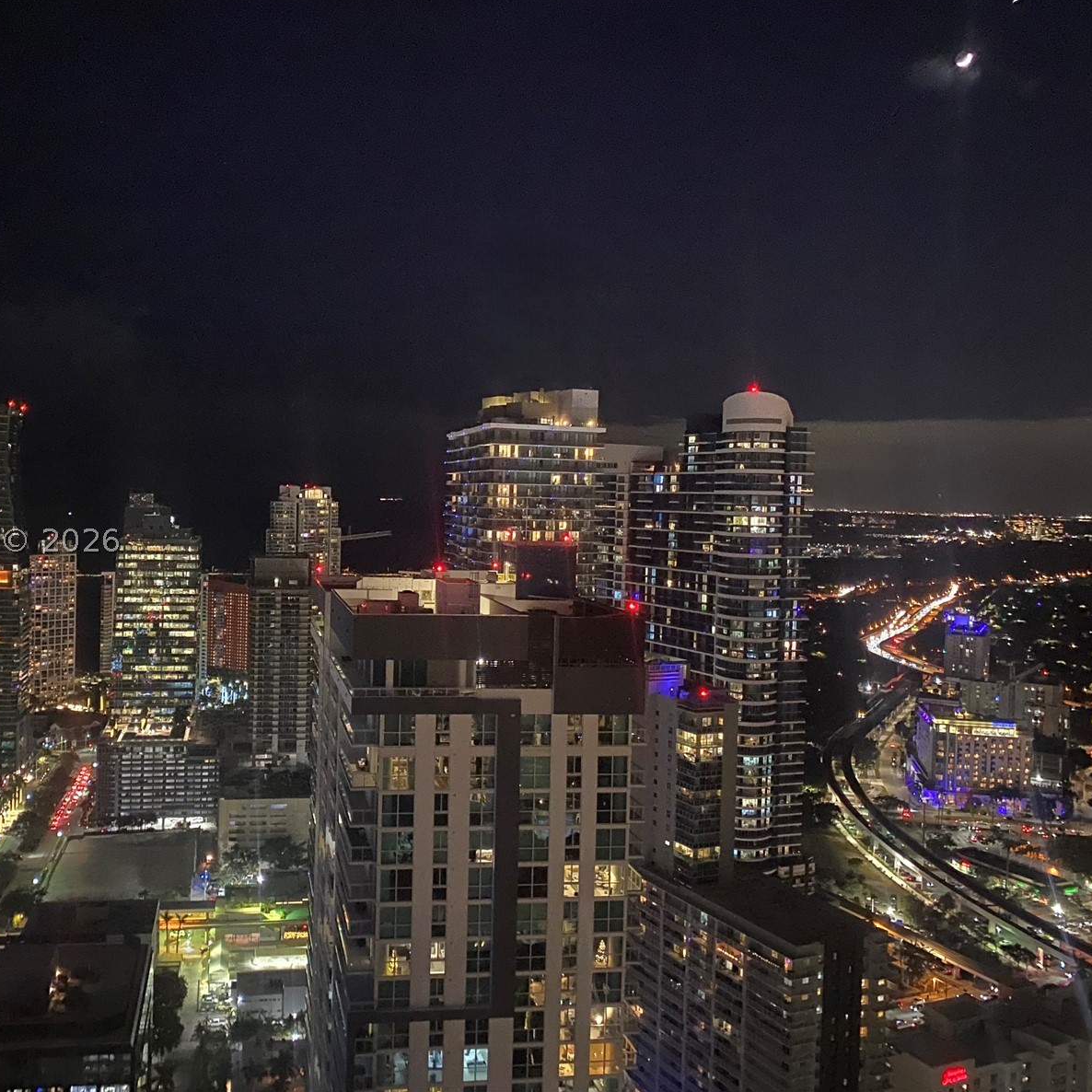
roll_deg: -1.8
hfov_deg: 51.9
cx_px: 402
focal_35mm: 31
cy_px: 540
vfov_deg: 52.5
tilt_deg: -6.0
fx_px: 1106
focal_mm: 4.25
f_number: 1.8
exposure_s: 1/15
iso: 1000
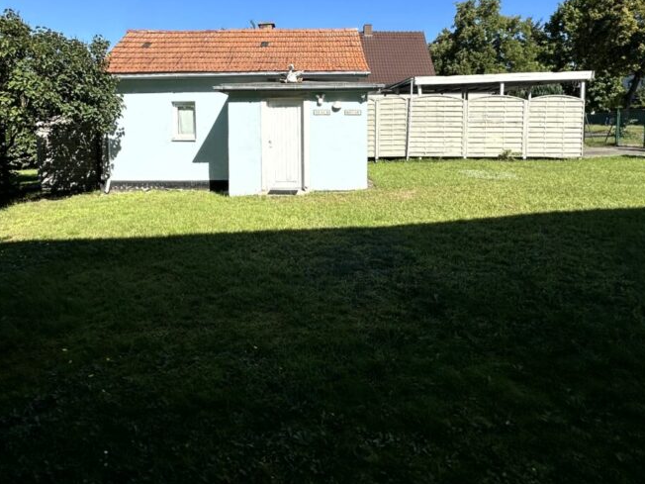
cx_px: 310
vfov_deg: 59.4
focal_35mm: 22
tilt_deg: -4.3
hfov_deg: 76.4
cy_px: 154
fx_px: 410
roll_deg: +0.3
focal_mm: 2.22
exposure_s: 1/3125
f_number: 2.2
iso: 40
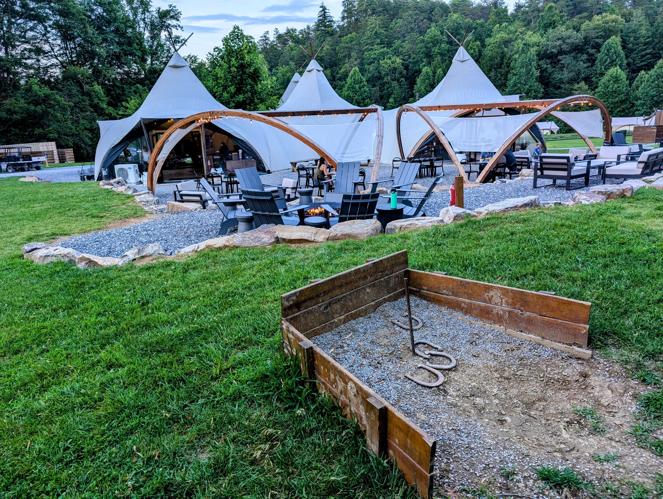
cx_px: 332
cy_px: 250
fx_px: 460
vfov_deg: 56.9
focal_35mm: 24
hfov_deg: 71.5
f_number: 1.68
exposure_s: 1/73.2
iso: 19
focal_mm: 6.9
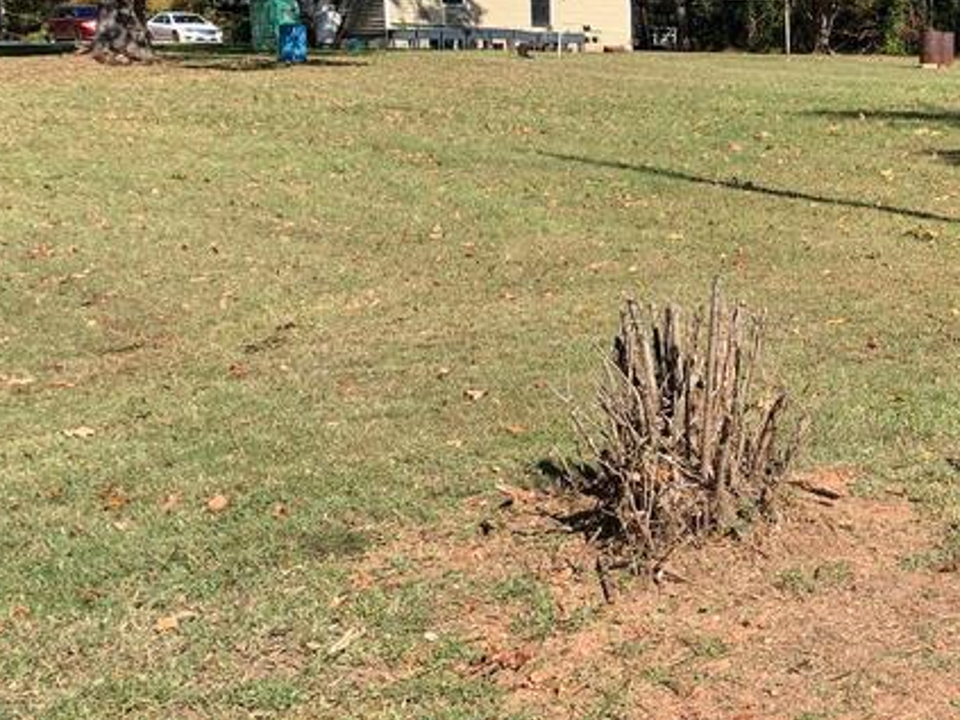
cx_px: 874
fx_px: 1747
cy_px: 316
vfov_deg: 23.3
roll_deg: +0.6
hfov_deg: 29.4
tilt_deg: -6.9
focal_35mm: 63
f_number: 1.8
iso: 25
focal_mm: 4.25
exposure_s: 1/1314
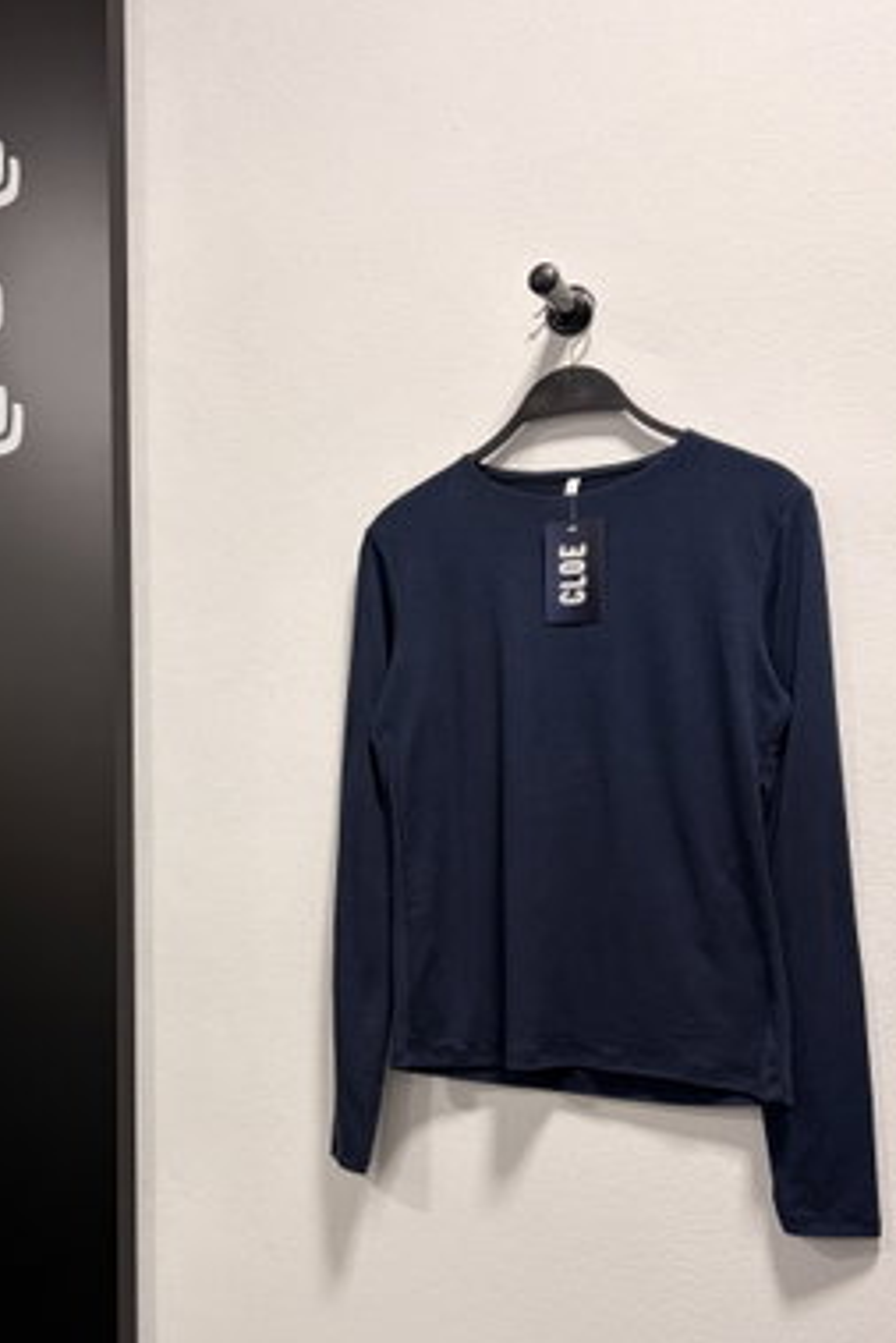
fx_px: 1417
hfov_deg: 34.3
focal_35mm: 38
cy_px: 764
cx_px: 212
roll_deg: +0.5
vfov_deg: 50.5
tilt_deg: +1.4
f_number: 1.6
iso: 100
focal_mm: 5.96
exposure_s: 1/50
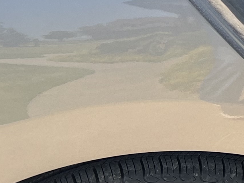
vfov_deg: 11.9
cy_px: -21
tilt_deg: -27.8
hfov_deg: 12.9
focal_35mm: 123
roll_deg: -5.3
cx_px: 554
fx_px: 867
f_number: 1.5
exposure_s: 1/567
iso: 50
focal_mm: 5.7
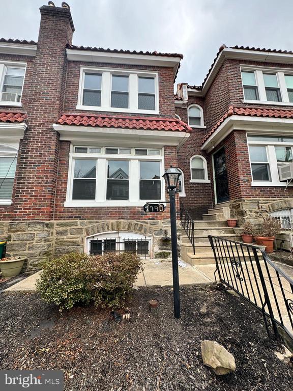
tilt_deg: +10.1
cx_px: 146
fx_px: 158
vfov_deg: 102.1
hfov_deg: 85.7
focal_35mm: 14
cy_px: 196
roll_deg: +1.0
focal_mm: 2.22
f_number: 2.2
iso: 40
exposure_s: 1/338
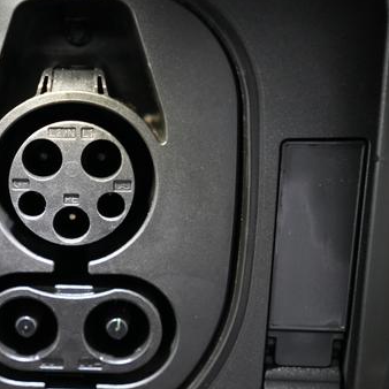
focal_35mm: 45
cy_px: 201
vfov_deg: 37.5
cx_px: 71
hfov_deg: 36.1
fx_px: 572
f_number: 2.8
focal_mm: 28
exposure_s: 1/60
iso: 3200
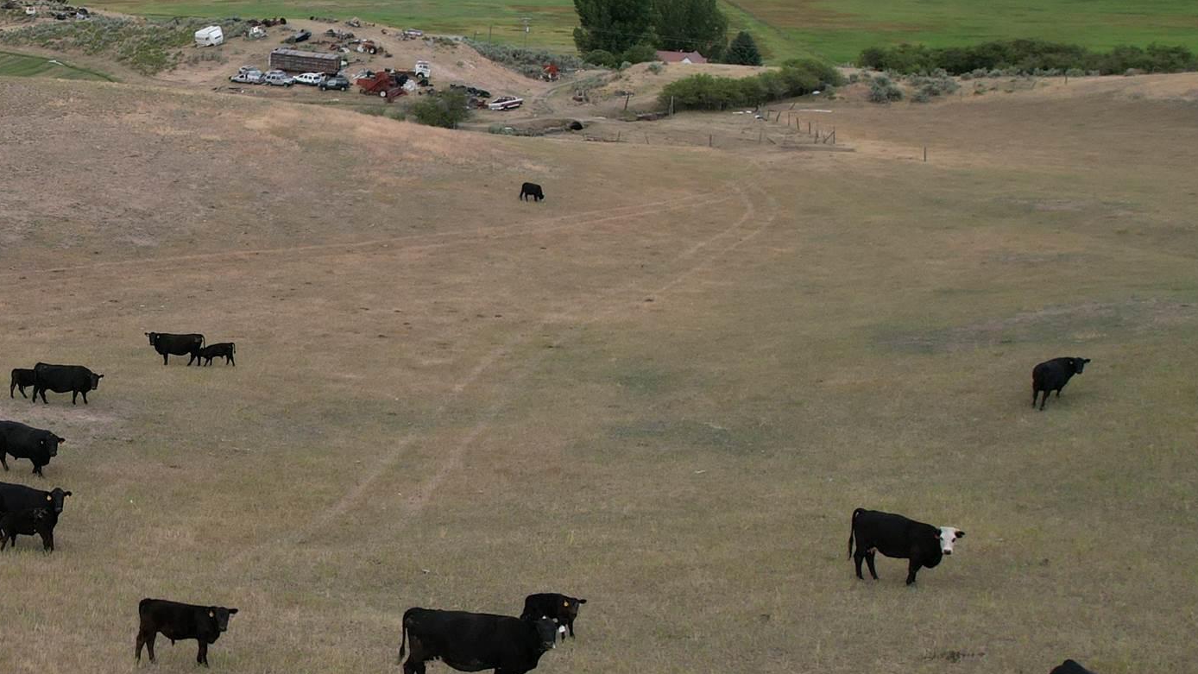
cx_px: 8
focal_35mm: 51
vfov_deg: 23.5
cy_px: 358
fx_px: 1620
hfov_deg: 36.6
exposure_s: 1/800
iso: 150
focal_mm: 8.38
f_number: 2.8
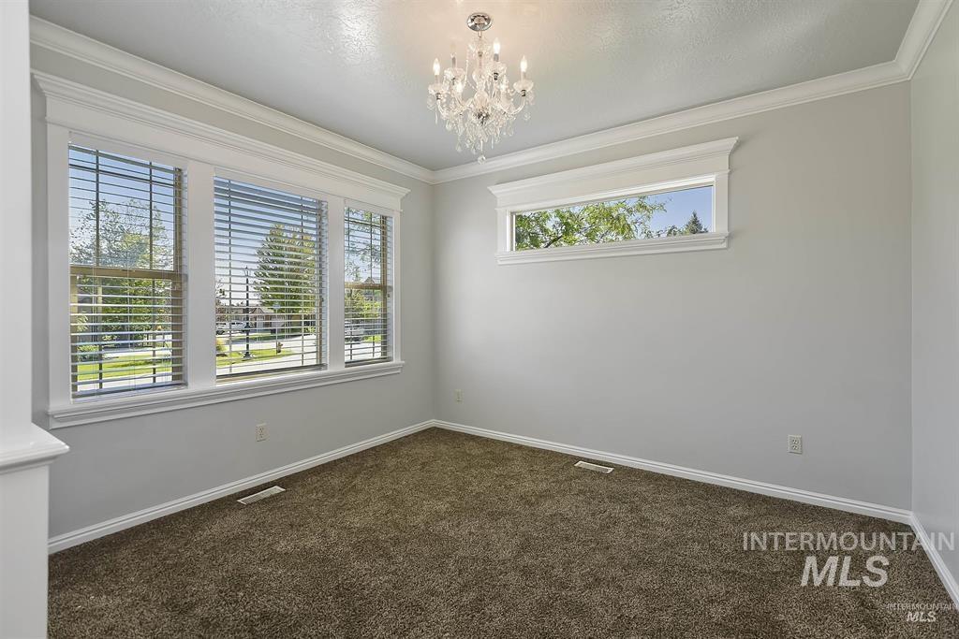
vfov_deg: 73.8
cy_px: 320
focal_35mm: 16
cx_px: 480
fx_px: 426
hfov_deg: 96.7
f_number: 6.3
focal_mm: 16
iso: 320
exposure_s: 1/25
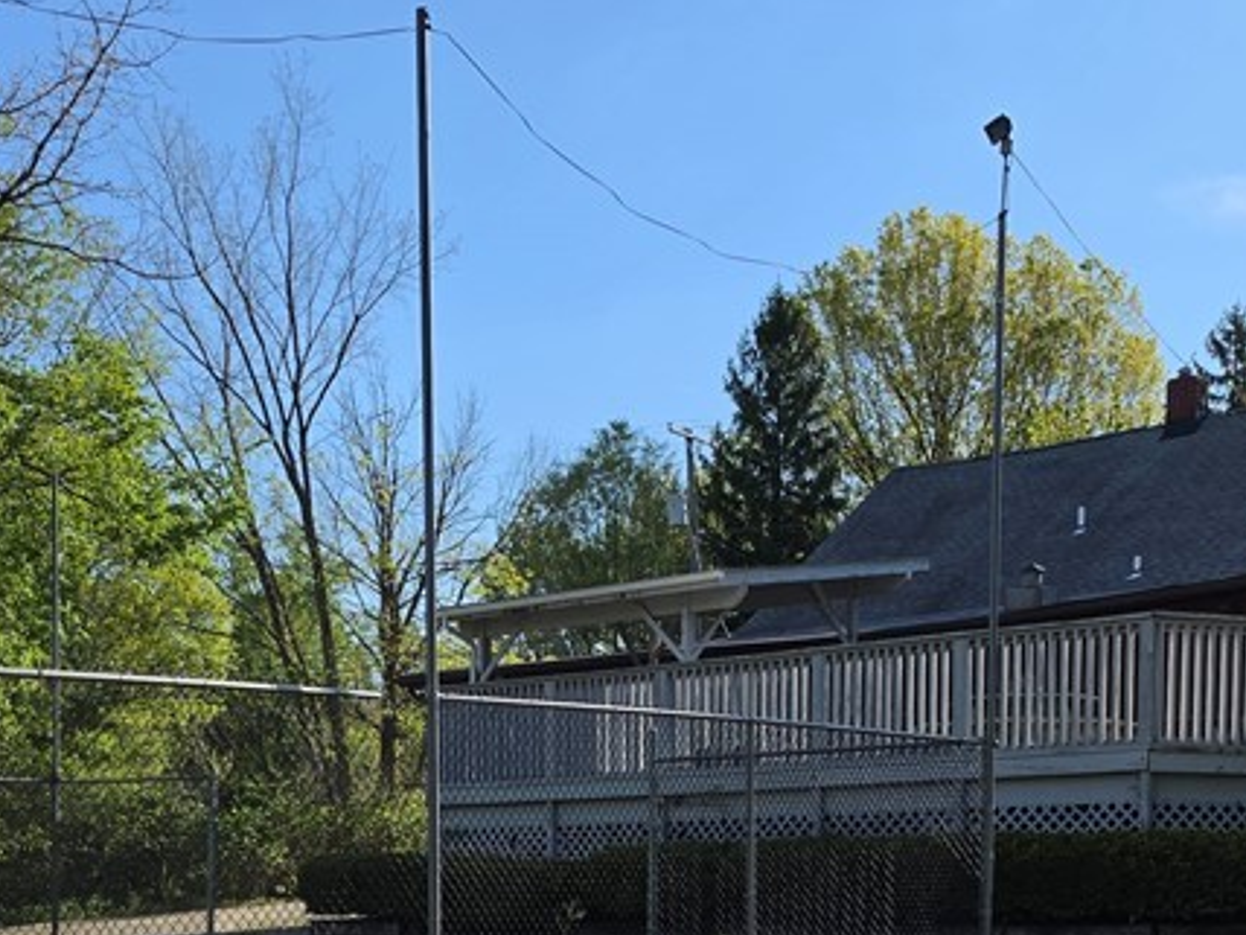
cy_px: 955
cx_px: 591
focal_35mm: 55
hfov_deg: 34.9
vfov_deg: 25.2
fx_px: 1980
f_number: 1.4
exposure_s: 1/7939
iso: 64
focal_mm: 6.5
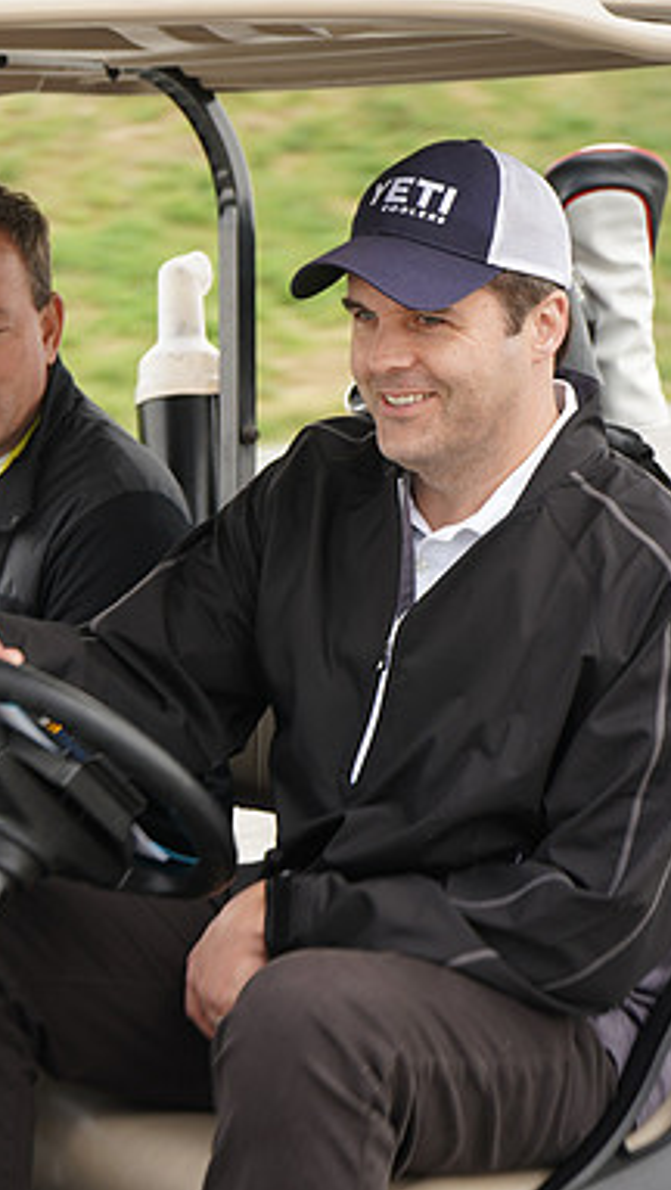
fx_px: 2904
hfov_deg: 12.9
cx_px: -59
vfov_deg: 23.2
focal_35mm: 92
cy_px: 598
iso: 160
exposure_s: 1/80
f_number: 5.6
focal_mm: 58
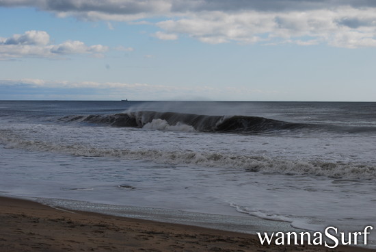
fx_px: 784
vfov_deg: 18.2
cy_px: 126
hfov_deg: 27.0
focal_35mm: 75
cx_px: 188
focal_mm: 50
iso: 100
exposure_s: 1/250
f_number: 8
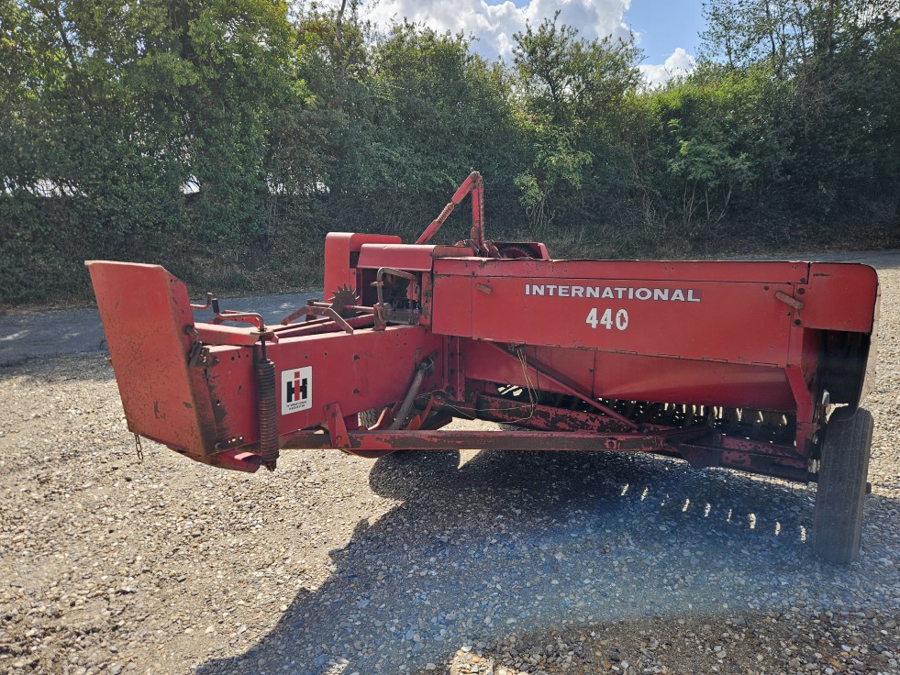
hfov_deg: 71.6
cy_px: 334
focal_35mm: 24
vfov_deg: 56.8
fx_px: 624
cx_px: 454
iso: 25
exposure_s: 1/777
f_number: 1.8
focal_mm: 5.4
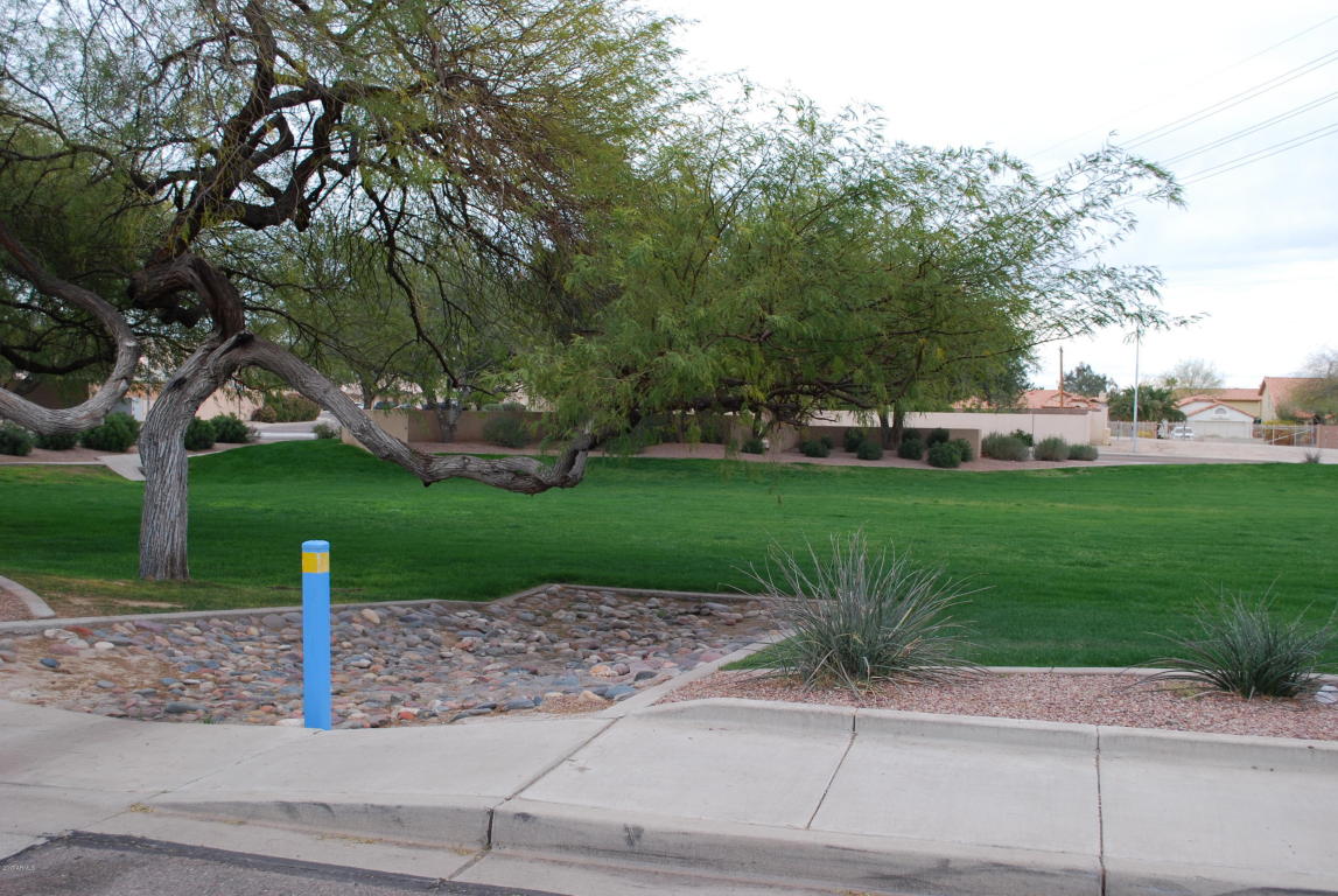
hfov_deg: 53.1
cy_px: 448
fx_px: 1340
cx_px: 669
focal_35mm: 36
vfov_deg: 37.0
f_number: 5.6
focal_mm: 24
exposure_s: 1/125
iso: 140
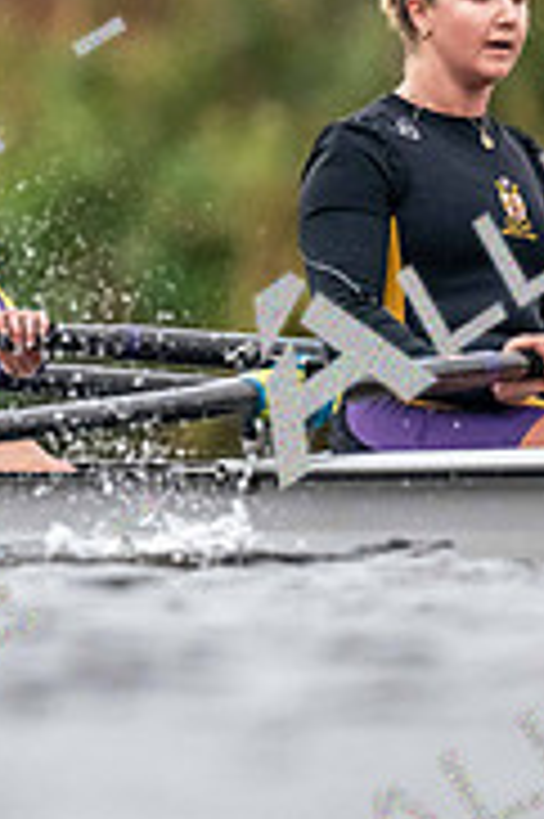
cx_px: -130
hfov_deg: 0.7
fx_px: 43486
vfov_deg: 1.1
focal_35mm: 1915
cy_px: 61
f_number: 4
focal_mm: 600
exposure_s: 1/2500
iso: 3600
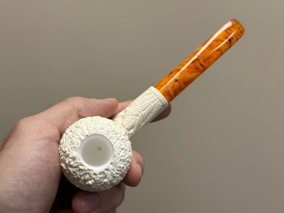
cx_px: 142
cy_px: 106
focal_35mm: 48
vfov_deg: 30.3
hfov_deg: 39.7
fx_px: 394
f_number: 1.78
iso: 50
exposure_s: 1/100
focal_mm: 6.86
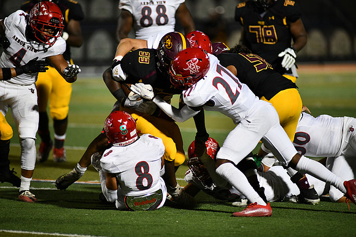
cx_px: 178
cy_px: 118
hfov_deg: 6.9
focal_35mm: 300
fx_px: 2967
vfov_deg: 4.6
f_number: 2.8
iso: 2200
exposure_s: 1/1000
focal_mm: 300
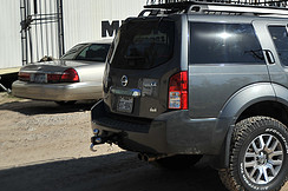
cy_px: 19
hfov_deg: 26.3
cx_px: 340
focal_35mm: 69
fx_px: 551
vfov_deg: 19.3
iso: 200
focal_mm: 29
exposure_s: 1/3200
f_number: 5.6
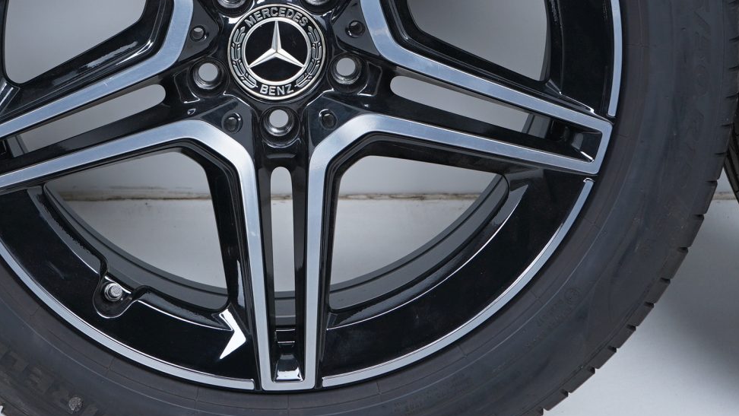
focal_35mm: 91
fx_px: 1783
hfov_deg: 23.3
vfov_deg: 13.2
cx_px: 267
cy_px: 35
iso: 250
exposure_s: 1/125
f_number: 7.1
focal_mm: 44
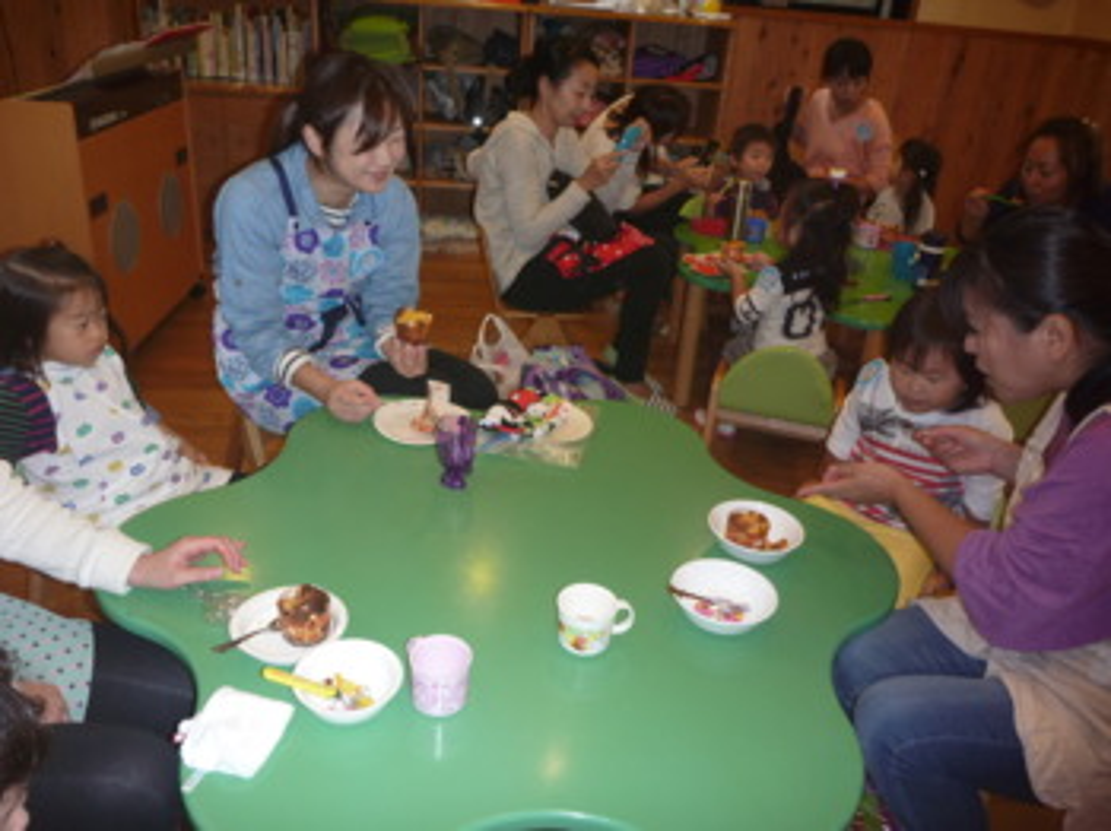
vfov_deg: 49.7
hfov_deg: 63.5
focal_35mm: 28
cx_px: 556
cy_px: 416
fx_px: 898
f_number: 3.3
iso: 125
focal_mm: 4.9
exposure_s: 1/30
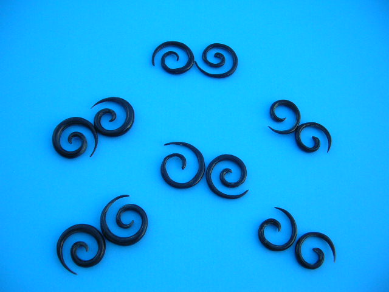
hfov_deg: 52.6
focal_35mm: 35
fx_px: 393
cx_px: 194
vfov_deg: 40.7
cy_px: 146
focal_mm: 5.8
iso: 50
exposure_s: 1/92.7
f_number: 2.8
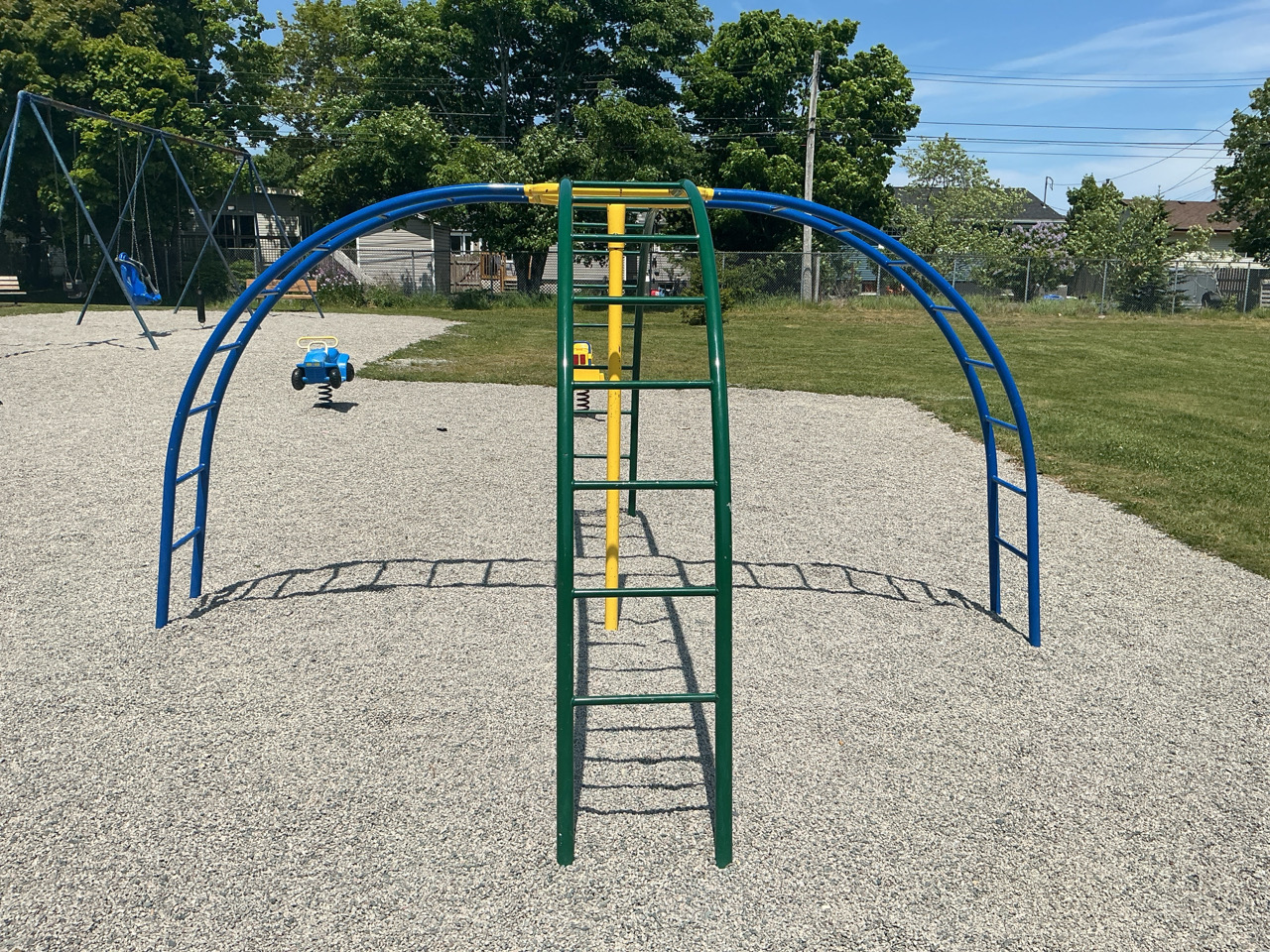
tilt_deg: -11.8
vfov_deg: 48.2
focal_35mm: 29
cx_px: 635
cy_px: 476
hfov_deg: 61.7
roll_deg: -0.8
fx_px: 1064
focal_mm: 3
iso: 25
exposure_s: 1/3125
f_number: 1.8
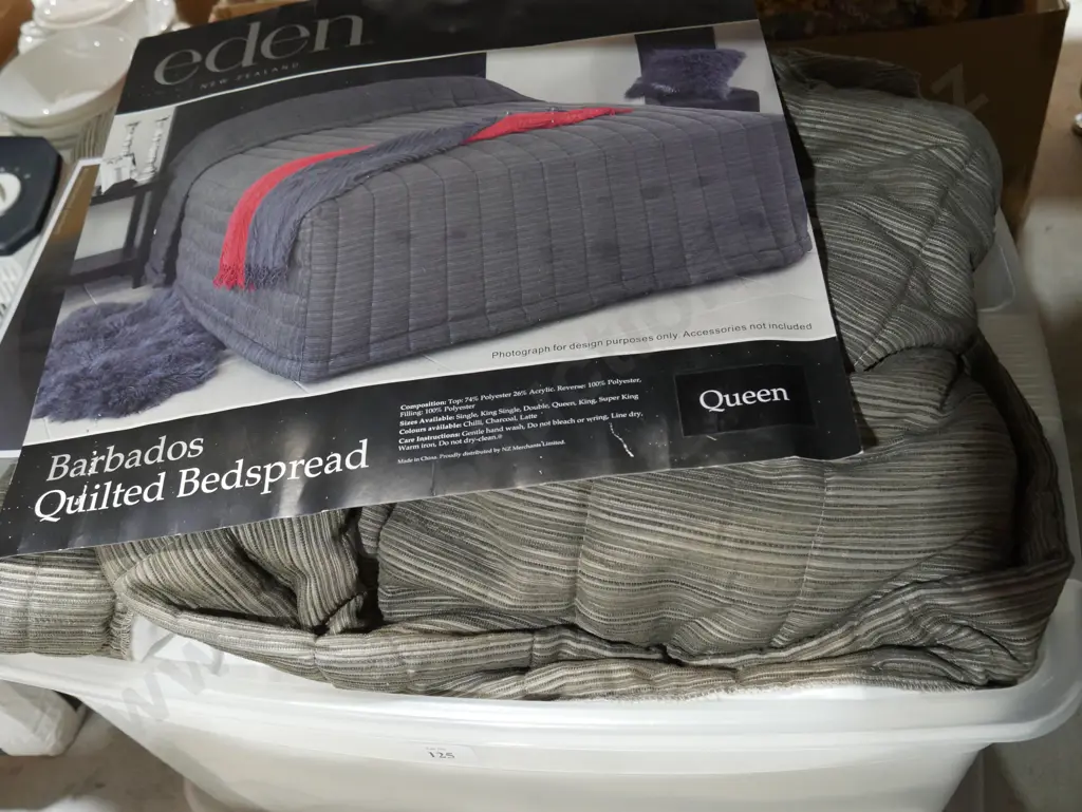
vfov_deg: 41.8
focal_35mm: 34
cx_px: 541
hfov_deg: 53.9
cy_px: 406
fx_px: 1063
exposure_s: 1/60
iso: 1600
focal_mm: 17
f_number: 4
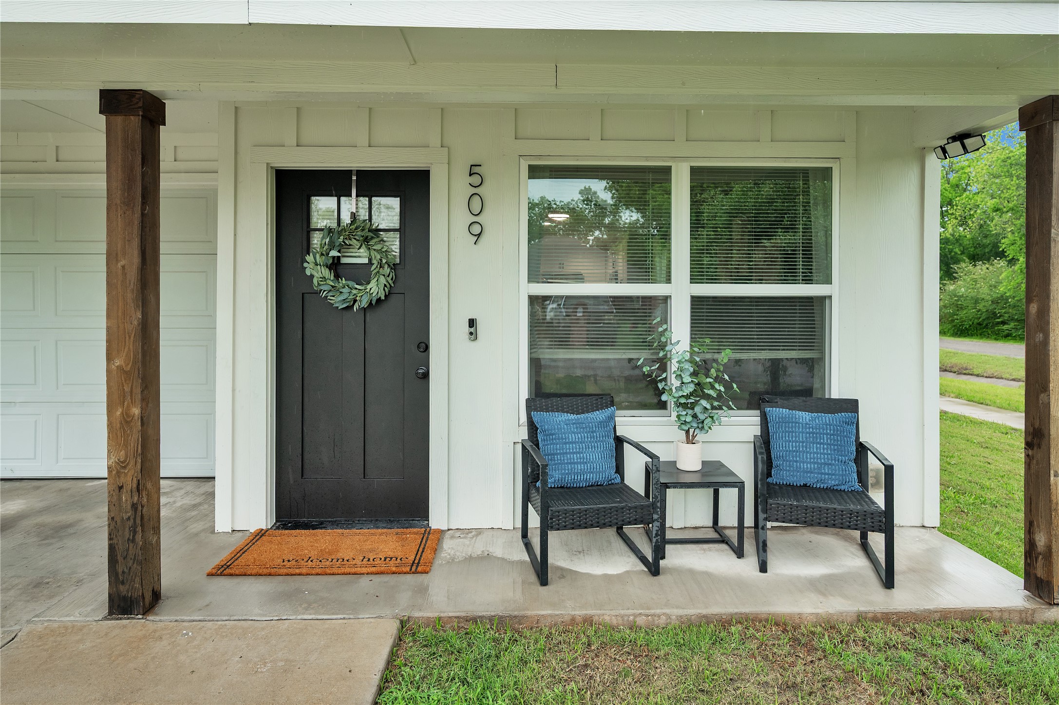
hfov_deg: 84.0
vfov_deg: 61.9
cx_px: 530
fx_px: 588
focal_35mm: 20
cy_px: 352
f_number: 4
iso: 640
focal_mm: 20
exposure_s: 1/160
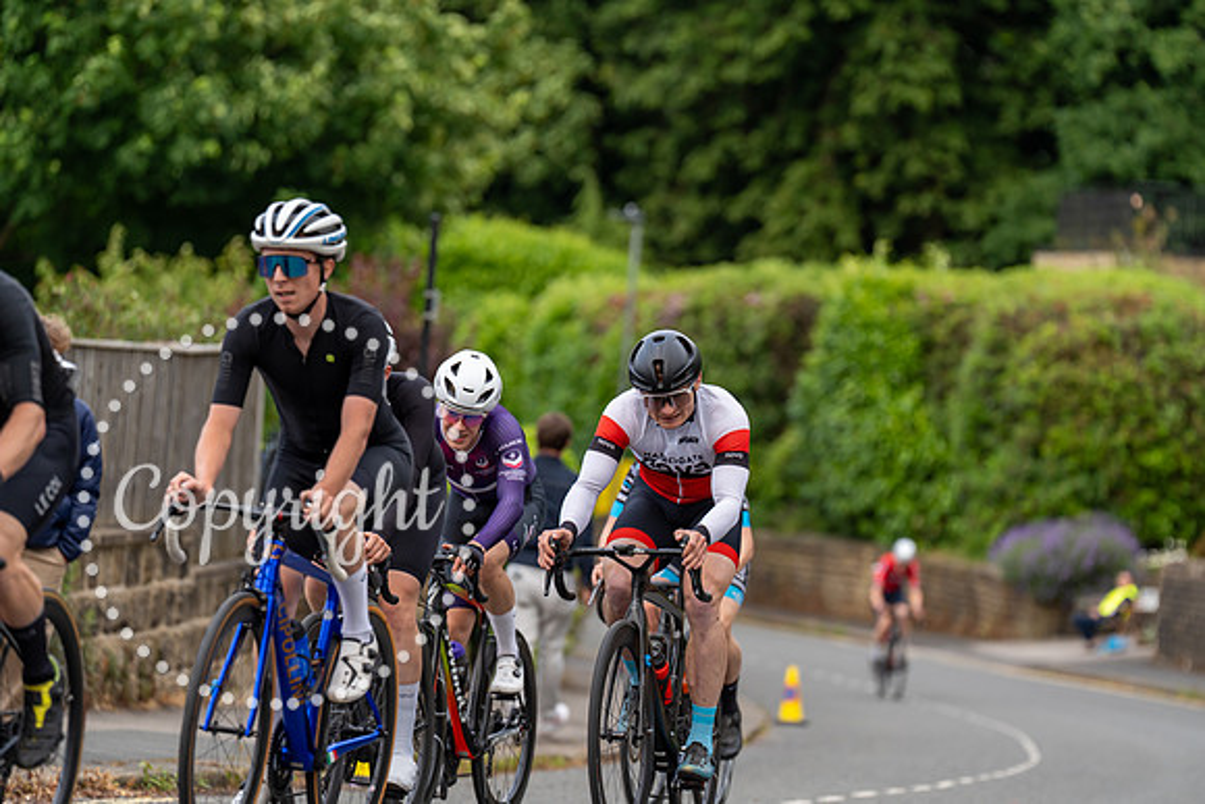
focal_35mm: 191
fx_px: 6394
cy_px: 402
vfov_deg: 7.2
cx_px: 602
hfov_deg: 10.8
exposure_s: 1/800
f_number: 3.5
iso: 400
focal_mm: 191
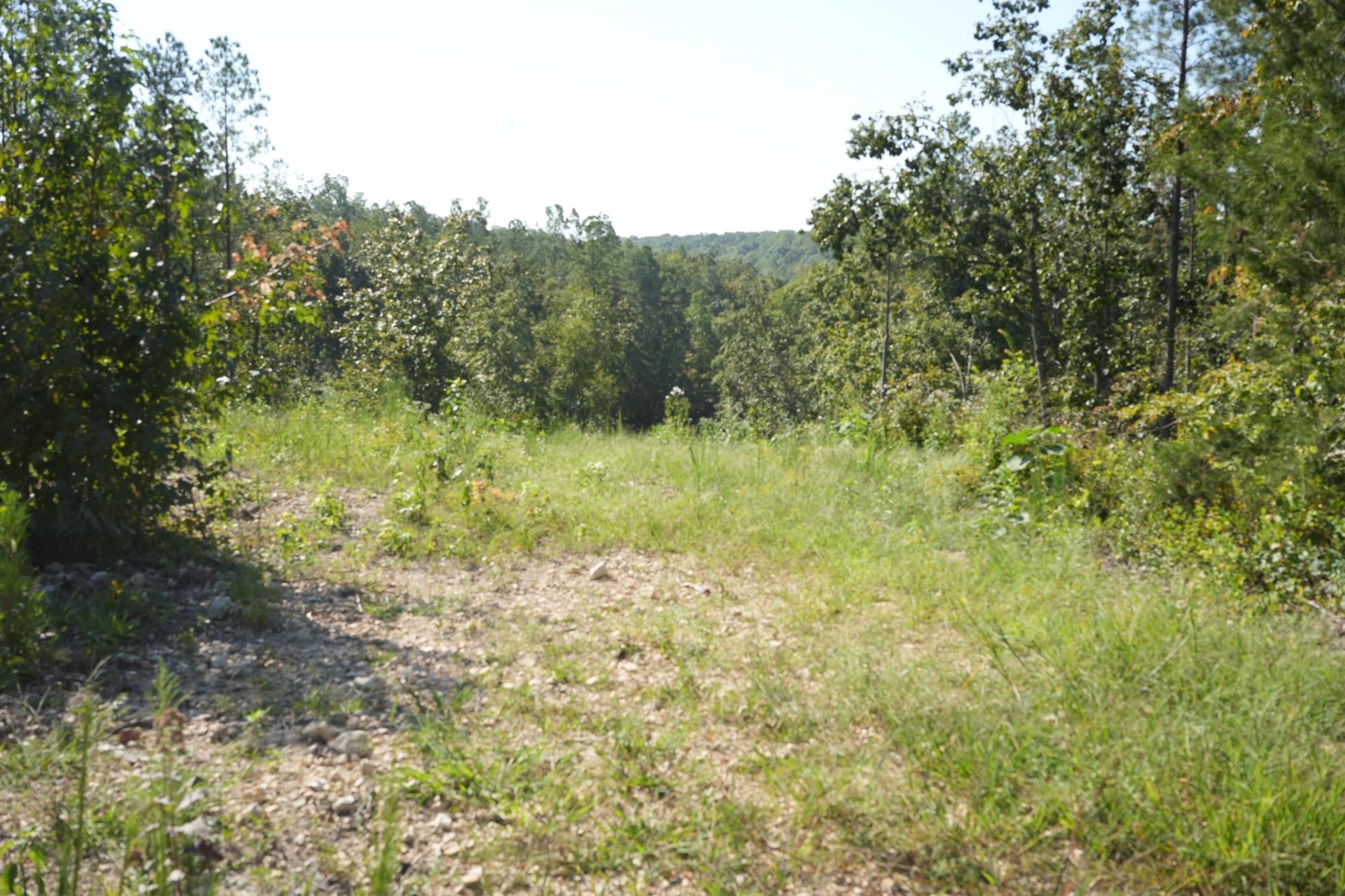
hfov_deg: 54.4
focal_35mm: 35
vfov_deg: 37.8
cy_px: 448
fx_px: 1307
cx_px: 672
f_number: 7.1
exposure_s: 1/1250
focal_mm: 35
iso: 640
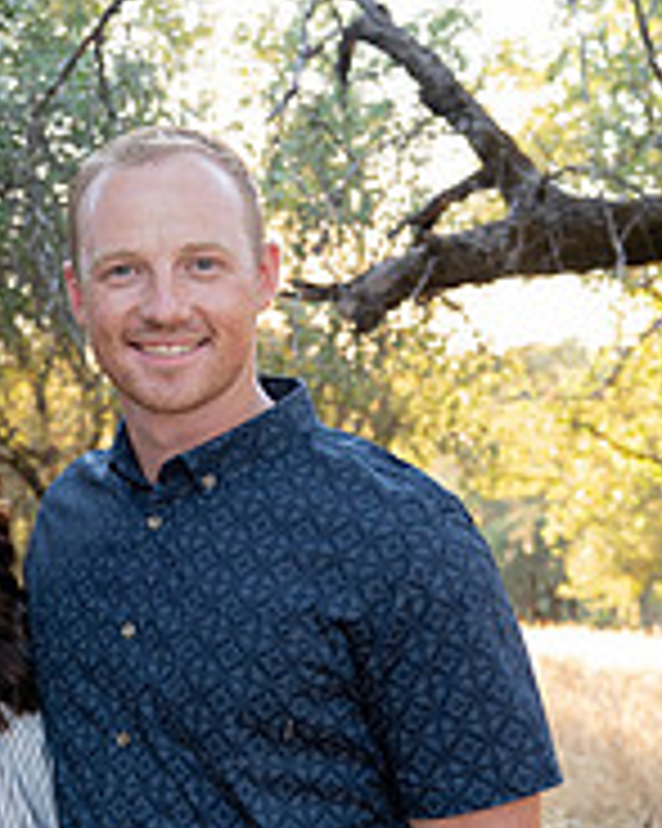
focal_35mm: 62
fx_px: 1520
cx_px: 86
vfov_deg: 30.2
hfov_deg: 24.0
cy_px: 572
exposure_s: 1/100
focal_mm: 27
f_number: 3.5
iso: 500
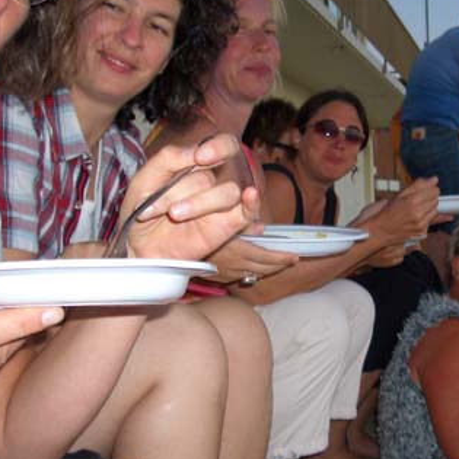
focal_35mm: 54
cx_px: 315
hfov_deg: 31.3
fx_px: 810
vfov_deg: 31.6
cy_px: 232
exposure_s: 1/60
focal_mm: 5.8
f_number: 2.6
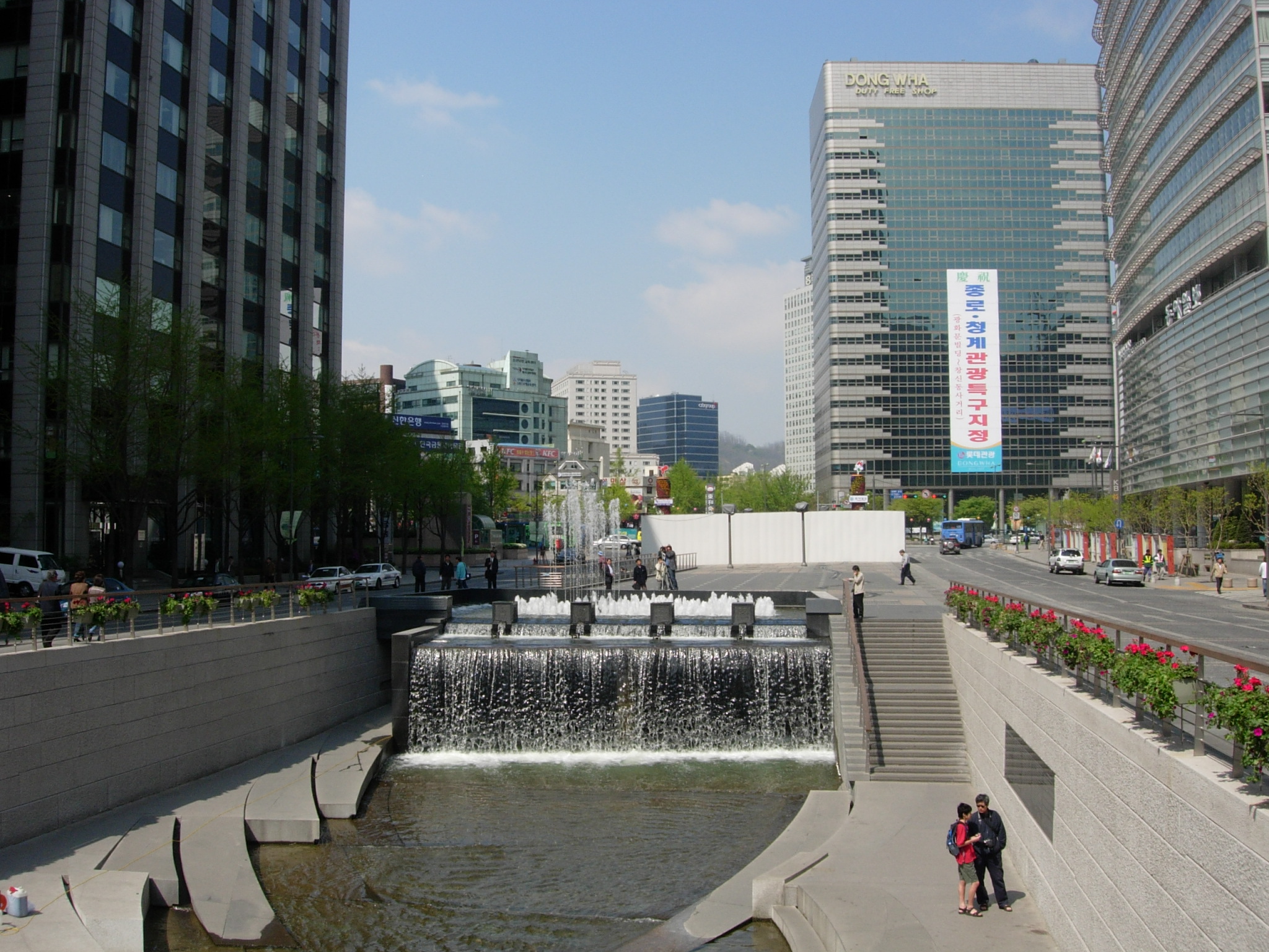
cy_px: 476
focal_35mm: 38
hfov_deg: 49.0
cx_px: 634
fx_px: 1393
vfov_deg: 37.7
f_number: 4.8
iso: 64
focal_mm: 7.8
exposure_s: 1/724
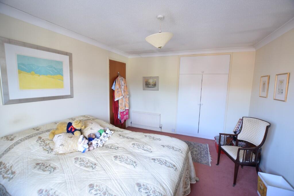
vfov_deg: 77.3
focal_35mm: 15
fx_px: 123
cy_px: 98
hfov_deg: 100.4
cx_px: 147
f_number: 3.5
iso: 100
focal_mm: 10
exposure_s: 1/6
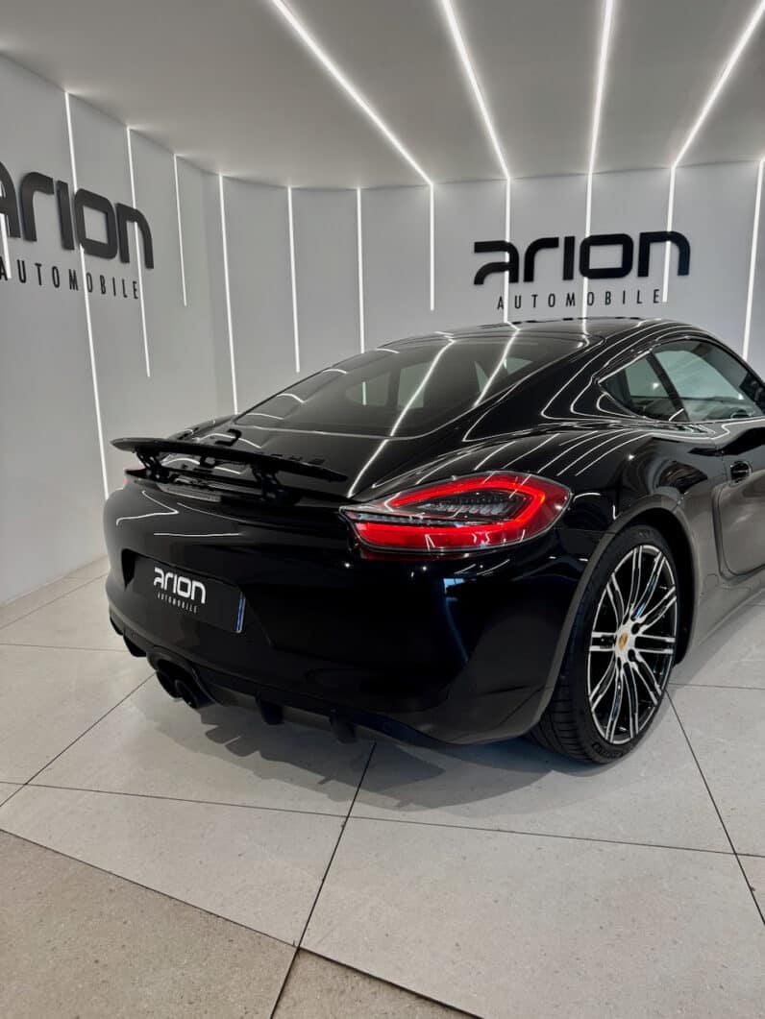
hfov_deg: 56.8
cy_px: 510
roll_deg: -0.2
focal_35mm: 24
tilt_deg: -11.5
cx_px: 382
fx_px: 707
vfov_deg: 71.6
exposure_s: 1/100
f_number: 1.78
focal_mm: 6.76
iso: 125
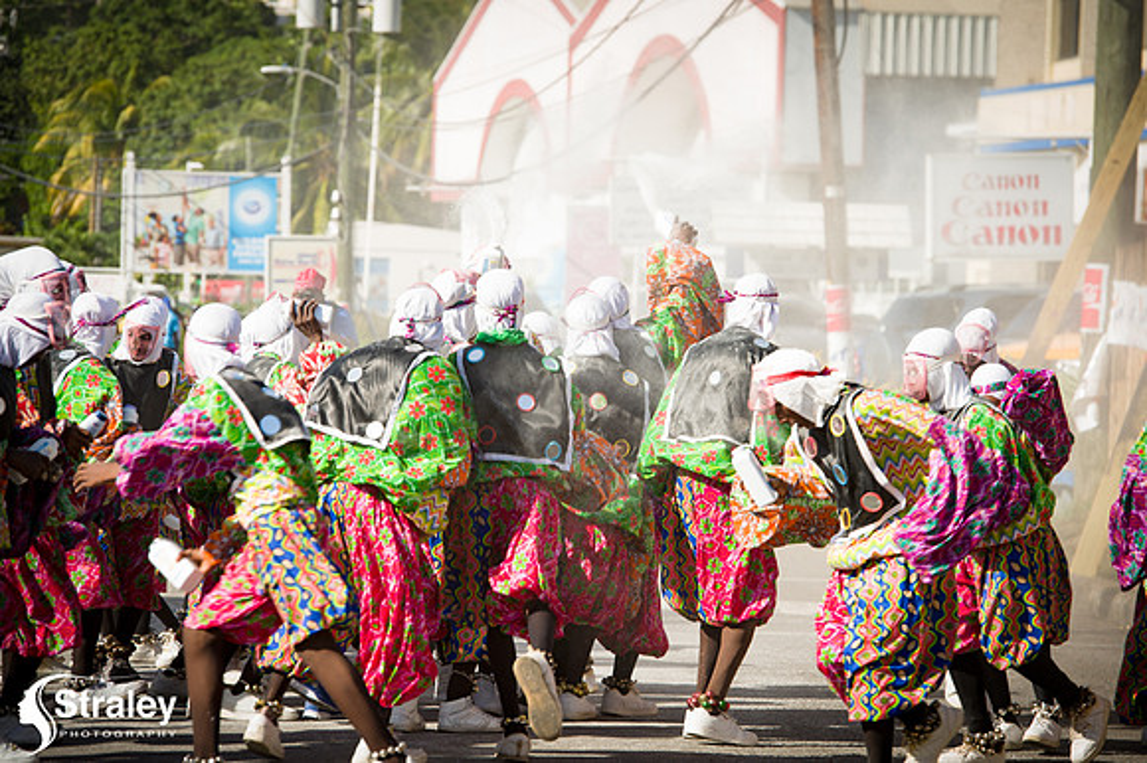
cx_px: 574
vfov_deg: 7.8
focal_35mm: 175
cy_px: 382
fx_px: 5572
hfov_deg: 11.8
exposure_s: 1/200
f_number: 7.1
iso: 100
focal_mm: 175
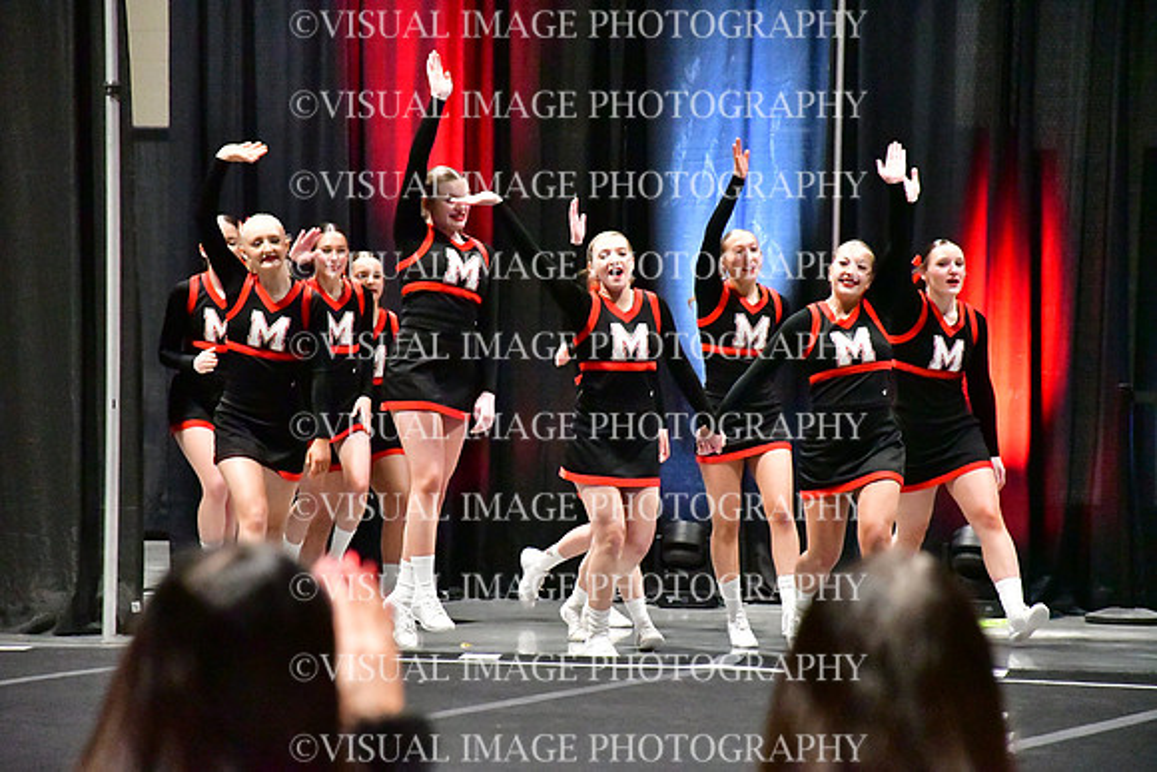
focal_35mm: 195
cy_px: 386
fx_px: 6268
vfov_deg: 7.0
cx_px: 578
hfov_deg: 10.5
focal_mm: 130
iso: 18000
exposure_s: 1/400
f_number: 5.6
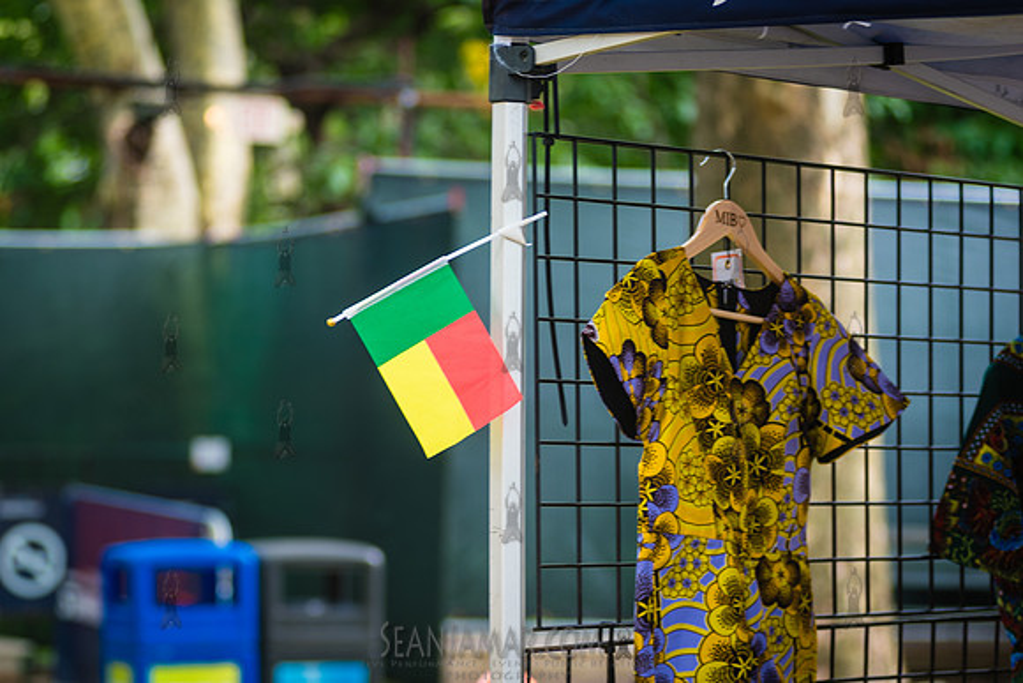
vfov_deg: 11.3
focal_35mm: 121
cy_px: 370
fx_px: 3447
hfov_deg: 16.9
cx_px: 444
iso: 160
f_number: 3.2
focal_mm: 100
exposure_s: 1/60
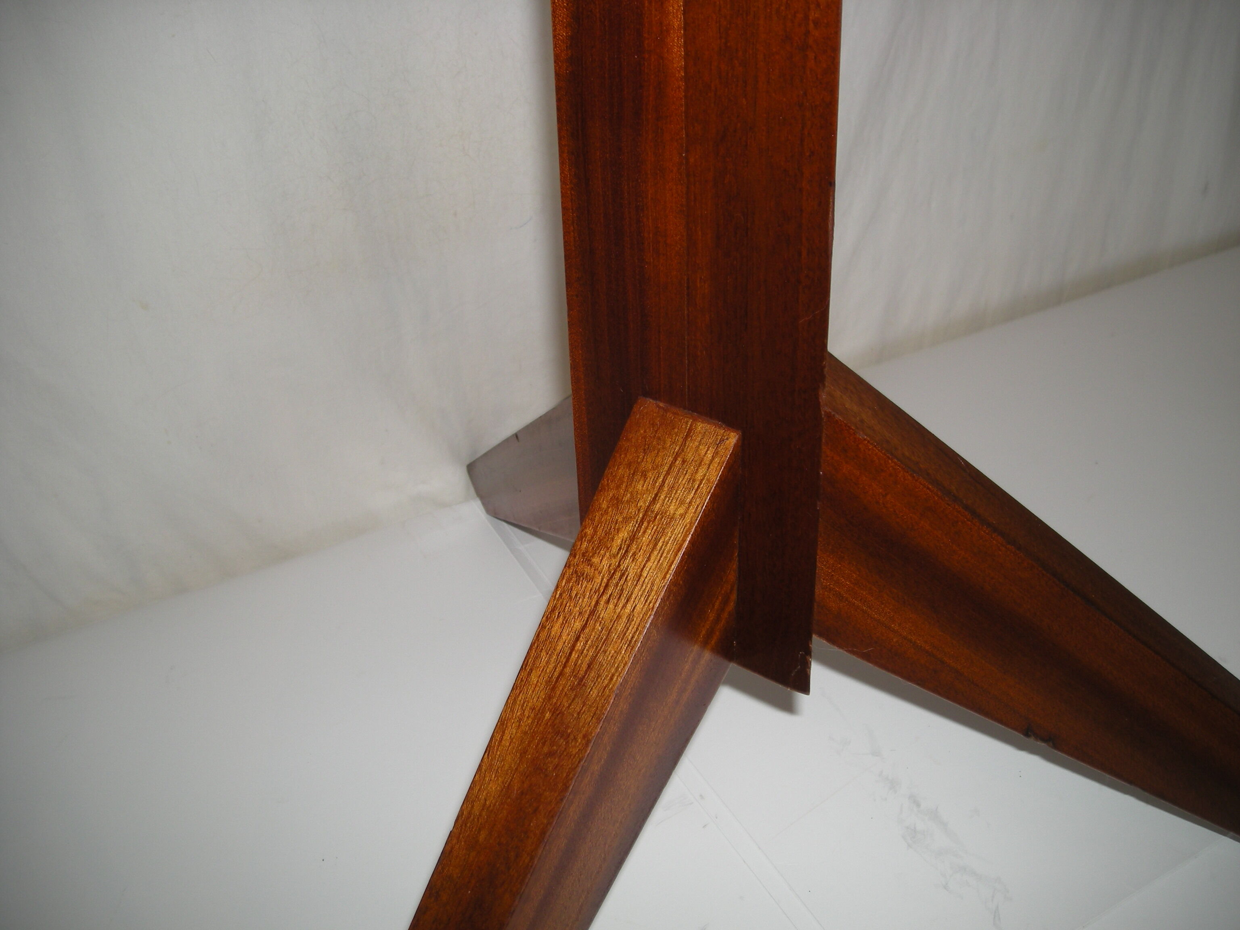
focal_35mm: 35
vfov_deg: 40.7
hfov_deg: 52.6
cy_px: 465
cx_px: 620
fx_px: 1254
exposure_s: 1/54.8
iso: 50
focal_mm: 5.7
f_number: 2.8
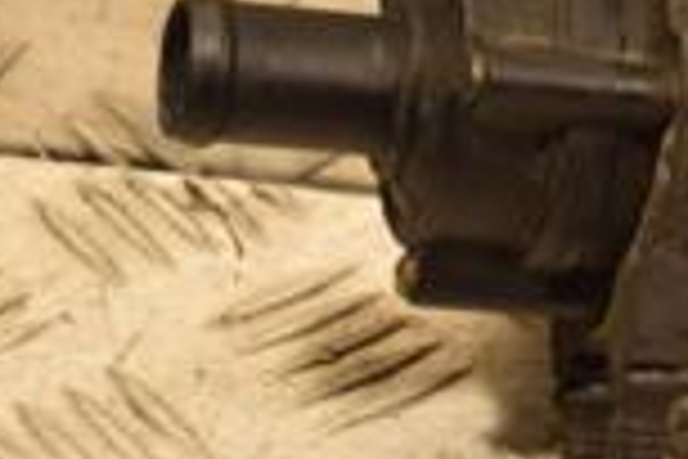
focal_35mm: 341
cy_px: 0
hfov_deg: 6.0
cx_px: 886
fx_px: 6516
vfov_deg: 4.0
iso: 800
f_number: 5
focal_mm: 58
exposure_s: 1/250
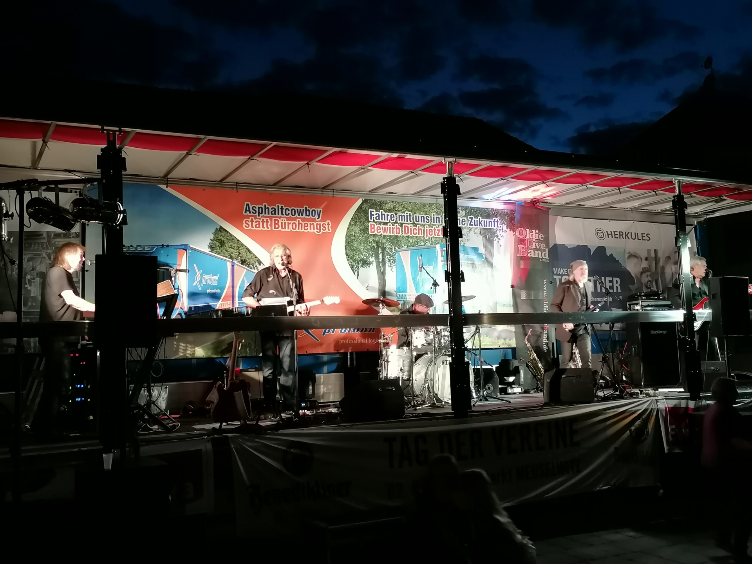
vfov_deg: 39.7
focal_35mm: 36
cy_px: 282
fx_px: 782
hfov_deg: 51.4
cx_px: 376
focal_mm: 4.75
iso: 400
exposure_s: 1/33.3
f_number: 1.8
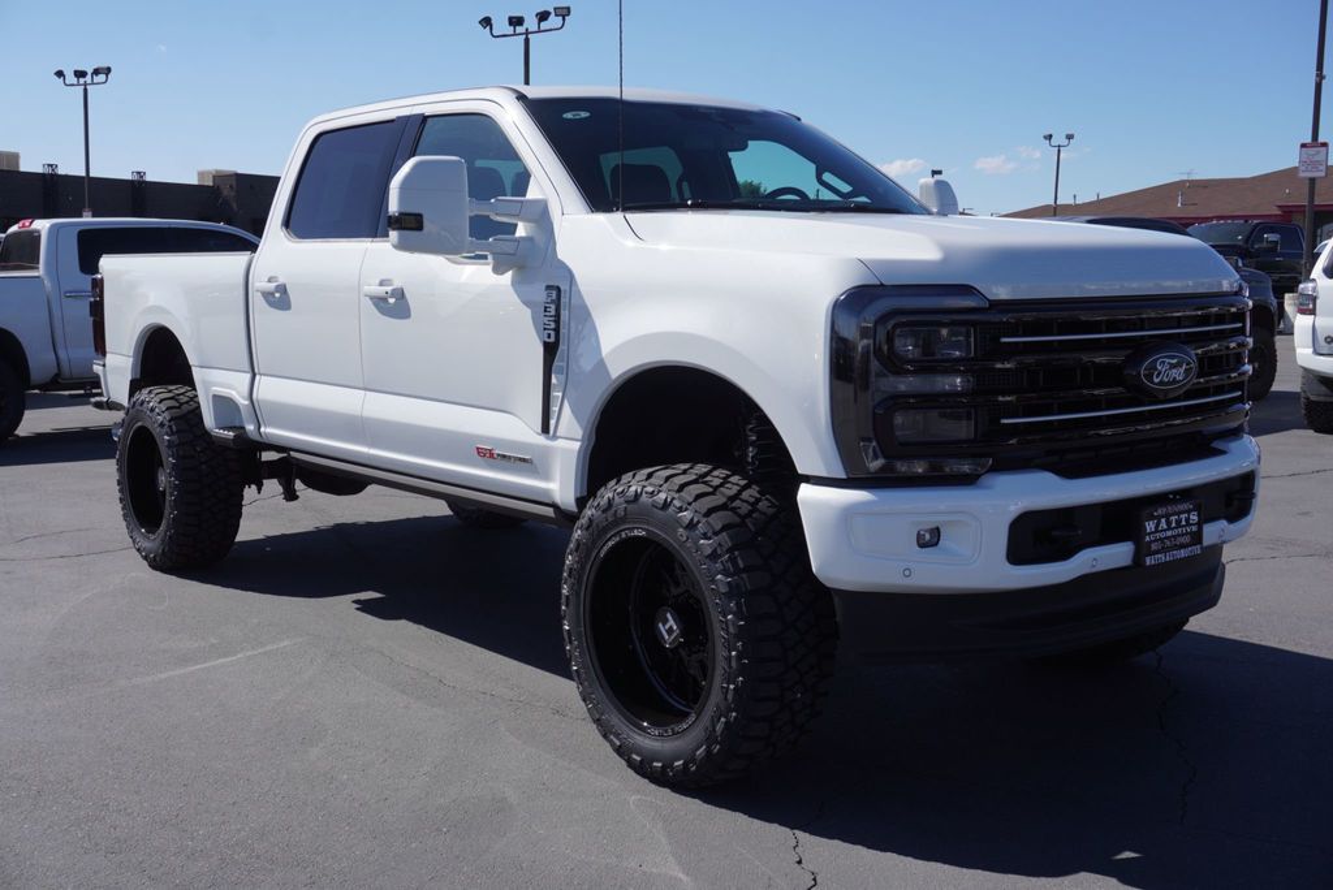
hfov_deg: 51.3
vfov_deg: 35.5
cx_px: 666
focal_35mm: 38
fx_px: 1389
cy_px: 445
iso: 100
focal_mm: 25
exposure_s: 1/250
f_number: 8
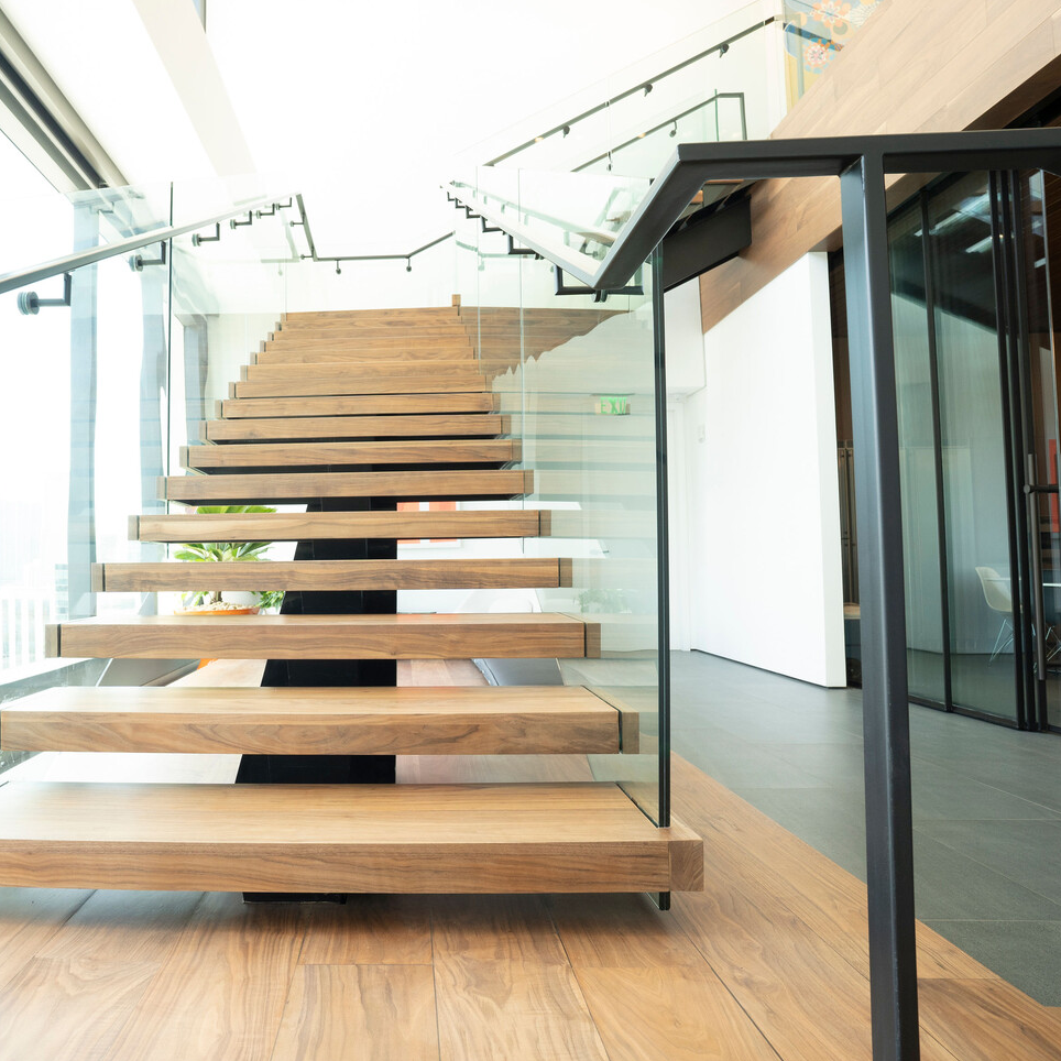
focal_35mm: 23
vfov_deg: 67.3
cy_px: 531
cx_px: 356
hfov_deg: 65.5
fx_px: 798
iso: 640
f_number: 9
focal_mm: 18
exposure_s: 1/30
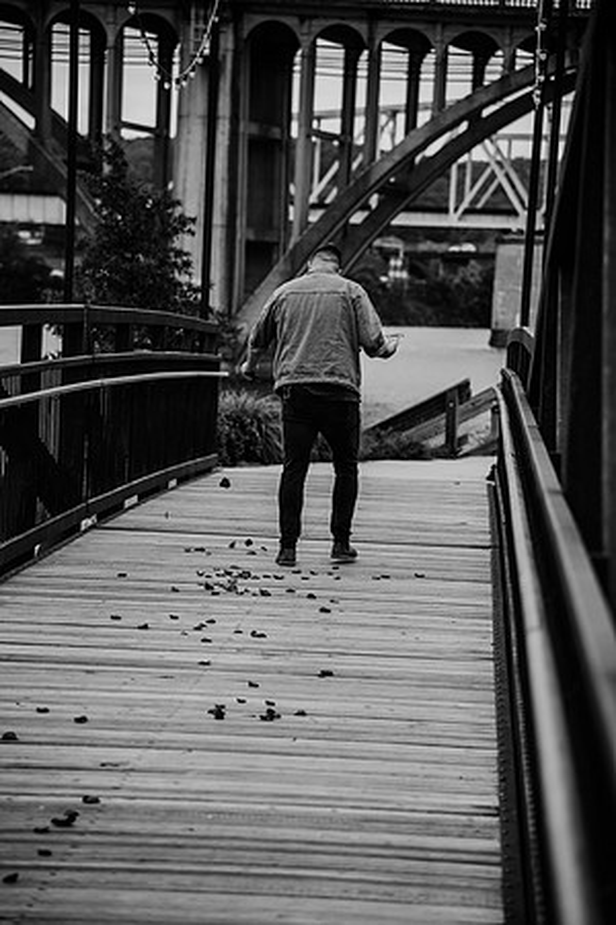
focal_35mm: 120
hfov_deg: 11.4
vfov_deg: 17.1
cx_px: 308
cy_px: 462
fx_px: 3080
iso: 320
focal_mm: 120
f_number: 4
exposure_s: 1/800
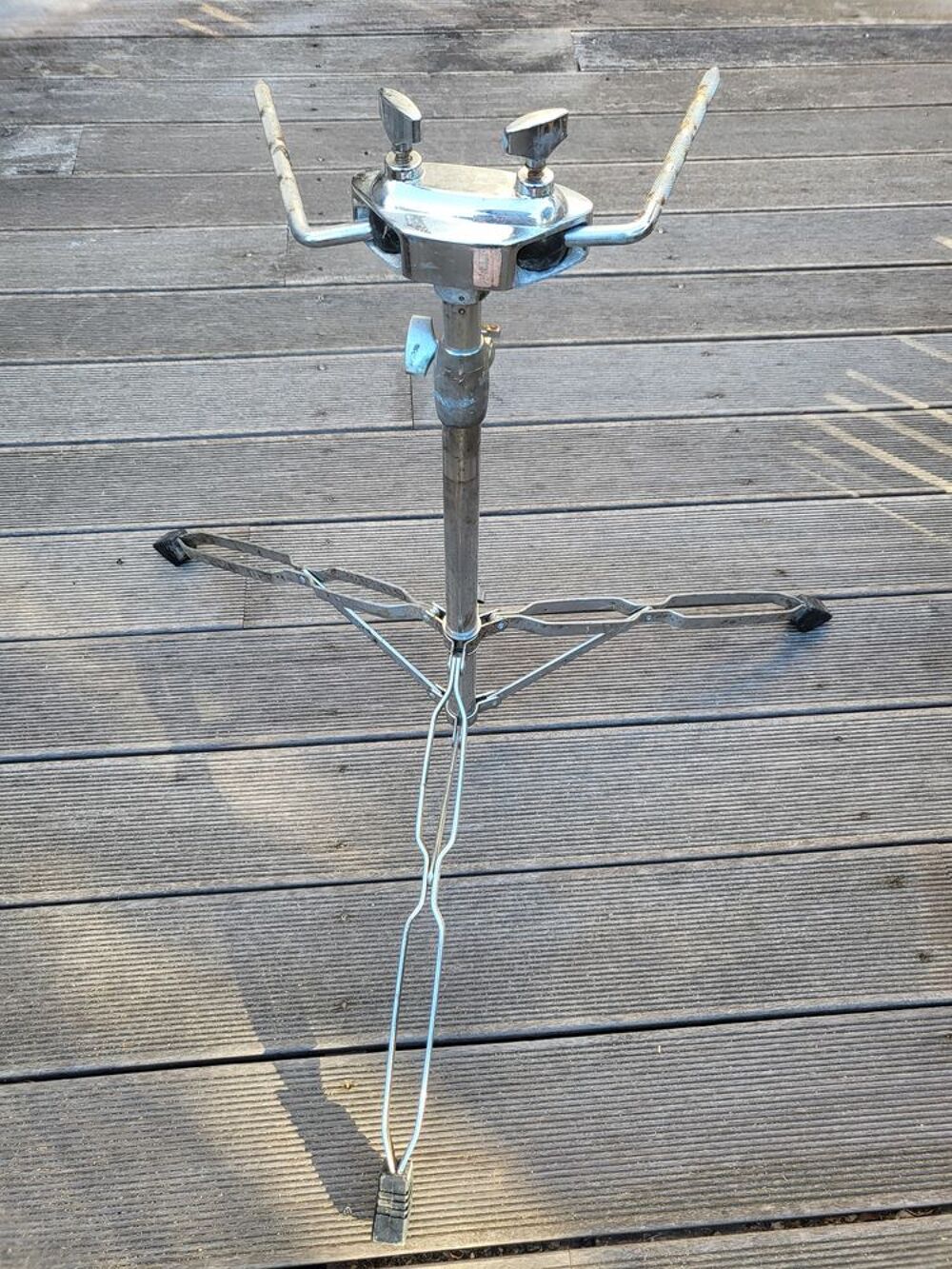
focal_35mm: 26
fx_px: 953
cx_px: 476
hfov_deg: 53.1
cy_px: 634
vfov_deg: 67.3
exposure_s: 1/120
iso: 64
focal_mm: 4.25
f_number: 1.8
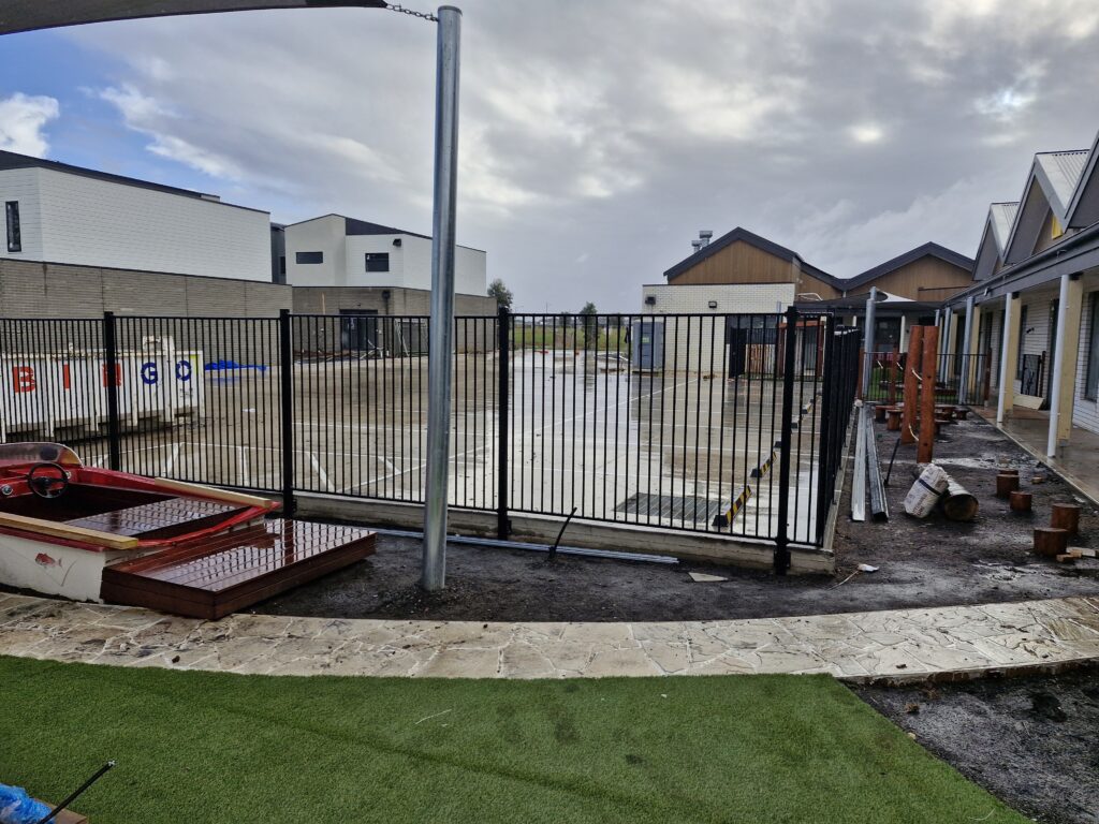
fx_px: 730
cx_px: 550
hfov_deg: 73.9
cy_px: 412
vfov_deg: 58.9
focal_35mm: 23
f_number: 1.8
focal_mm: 5.54
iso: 50
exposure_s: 1/980
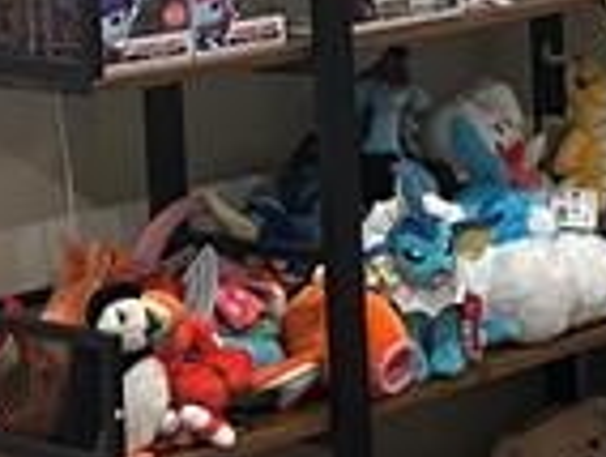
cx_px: 1139
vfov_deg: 7.8
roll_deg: +2.4
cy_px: -184
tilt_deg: -3.7
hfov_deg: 9.9
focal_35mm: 187
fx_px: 3279
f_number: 1.5
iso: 125
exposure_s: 1/60
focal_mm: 5.7
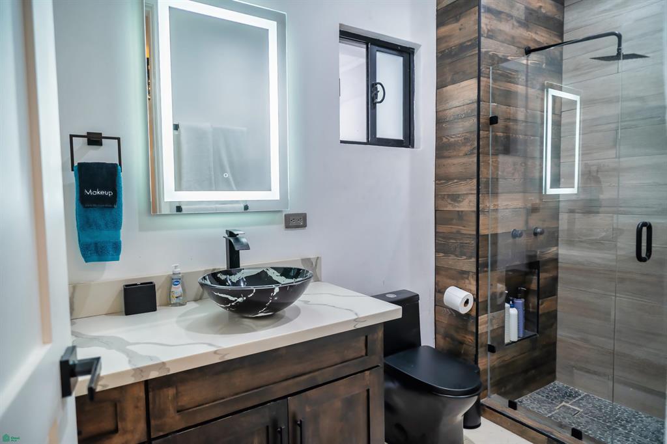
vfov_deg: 61.9
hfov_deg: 84.0
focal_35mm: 20
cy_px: 222
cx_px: 334
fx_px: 370
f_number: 2.8
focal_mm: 20
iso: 500
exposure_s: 1/200
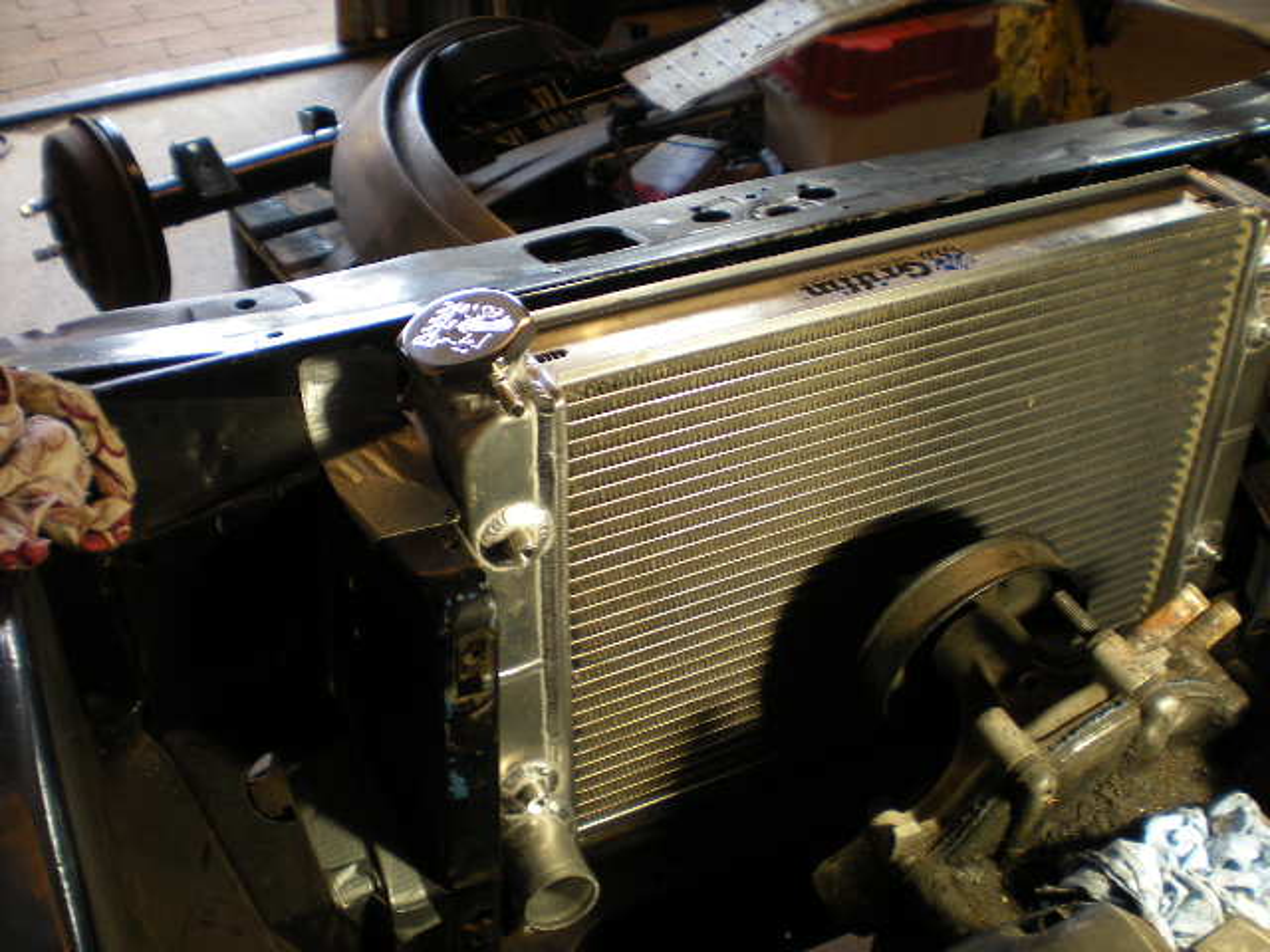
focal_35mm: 38
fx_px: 1394
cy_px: 476
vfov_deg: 37.7
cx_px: 635
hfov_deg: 49.0
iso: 102
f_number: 3.1
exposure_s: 1/57
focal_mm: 6.3
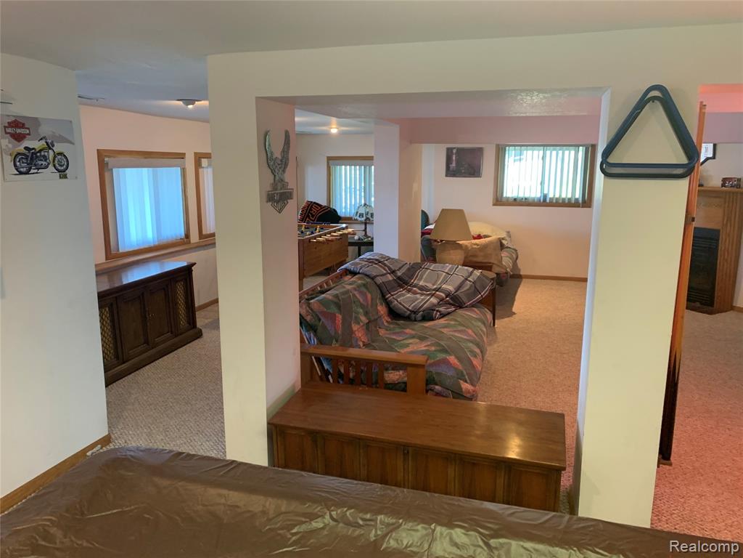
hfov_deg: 67.3
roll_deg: -1.6
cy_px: 279
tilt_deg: -10.5
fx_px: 558
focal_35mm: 26
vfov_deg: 53.1
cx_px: 372
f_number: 1.8
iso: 200
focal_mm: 4.25
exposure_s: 1/60
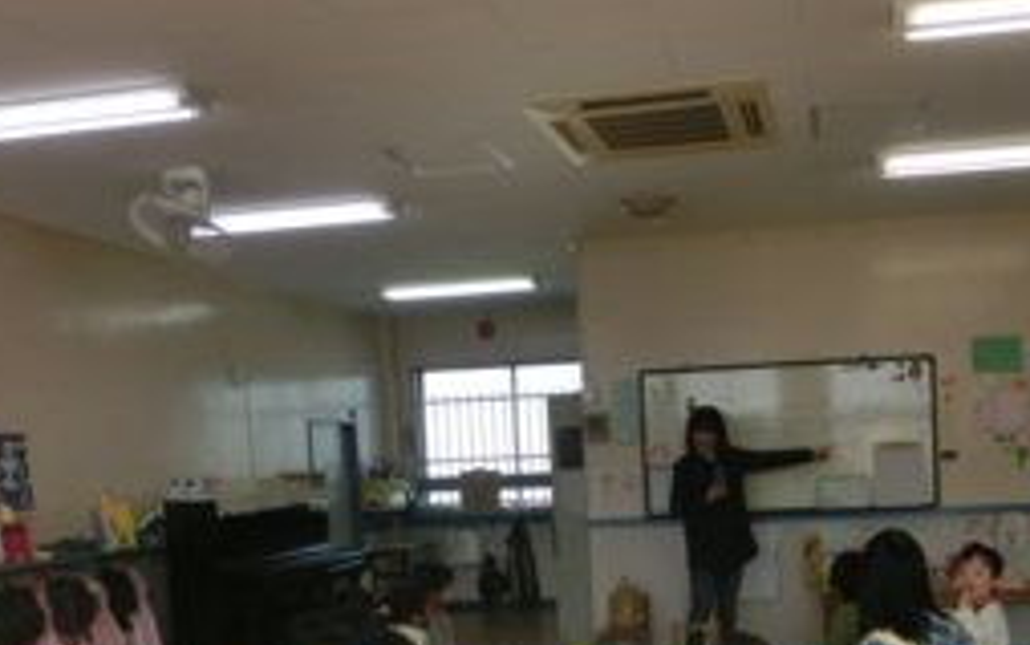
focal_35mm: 40
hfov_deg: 48.7
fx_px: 1123
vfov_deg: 31.0
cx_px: 653
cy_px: 535
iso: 80
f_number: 3
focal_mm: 4.24
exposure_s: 1/320
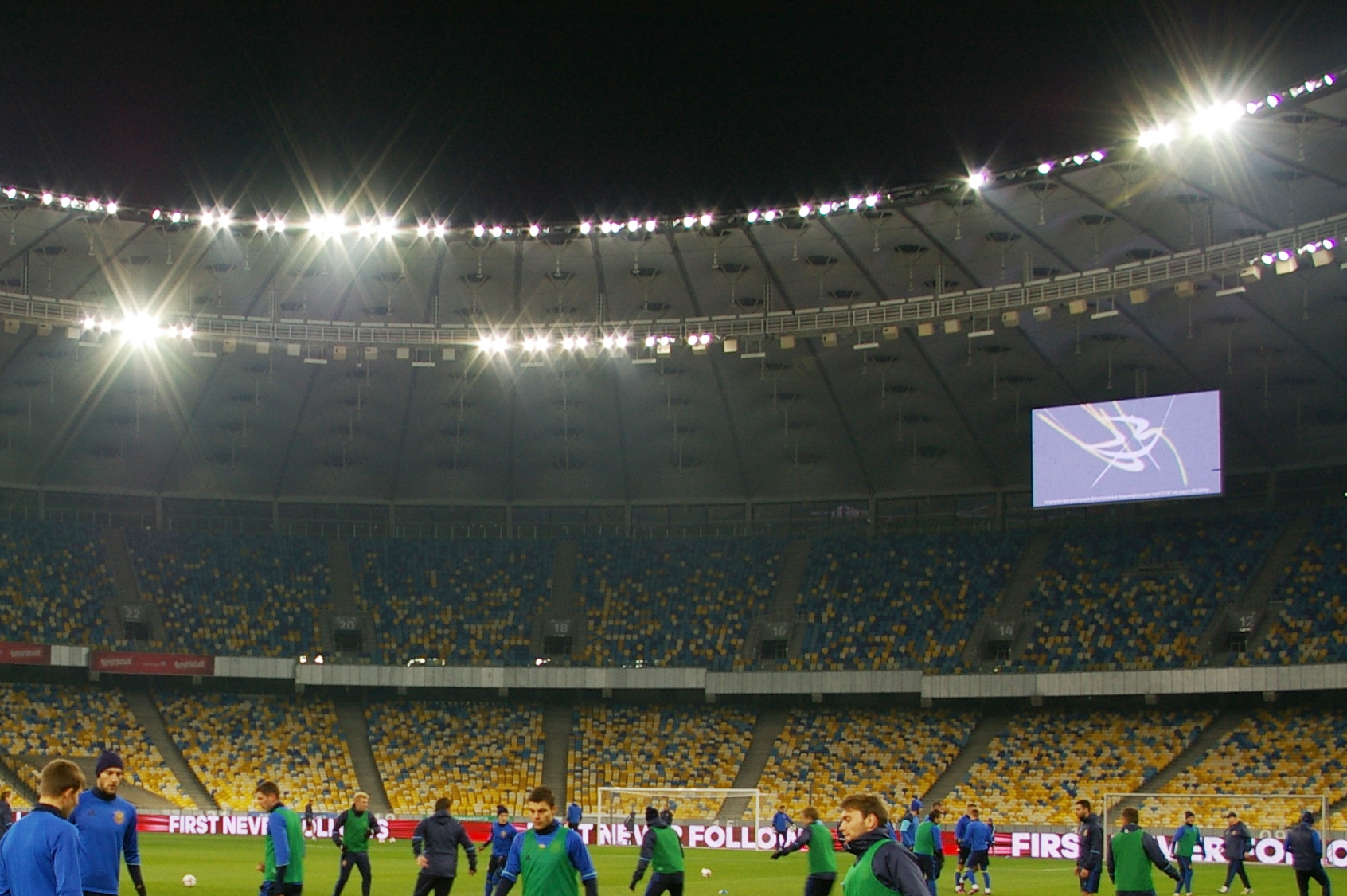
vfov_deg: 27.6
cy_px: 678
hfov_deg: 39.4
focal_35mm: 48
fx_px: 1794
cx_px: 254
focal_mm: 18
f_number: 5.6
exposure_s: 1/60
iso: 200
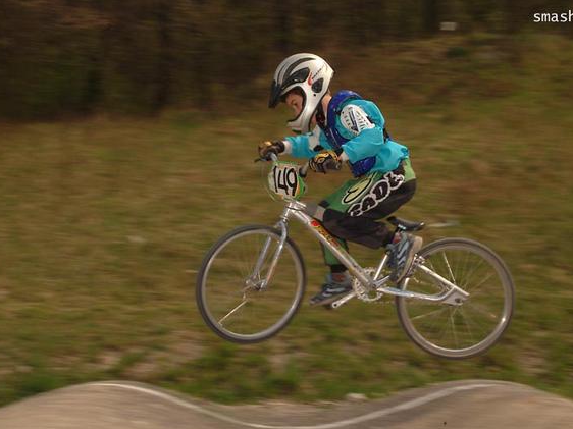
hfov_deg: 33.5
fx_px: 952
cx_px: 300
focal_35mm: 58
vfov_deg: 25.4
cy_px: 216
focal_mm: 35
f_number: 11
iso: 100
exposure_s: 1/125
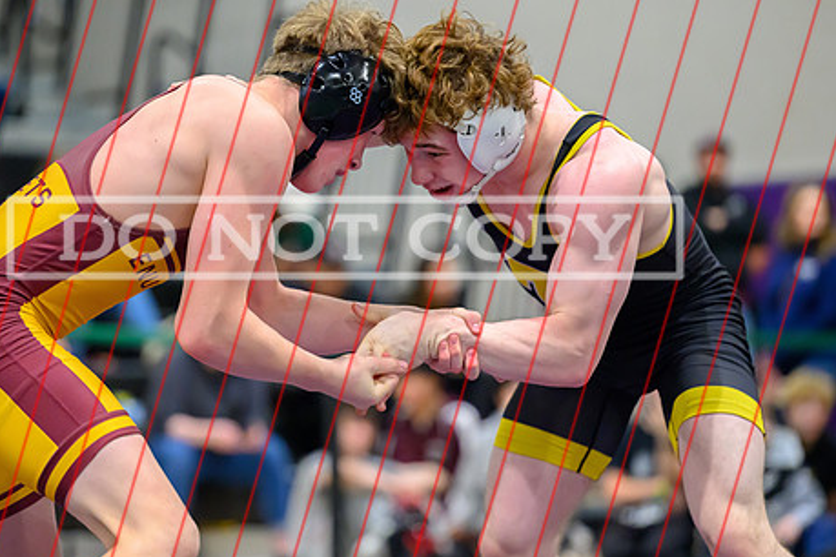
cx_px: 344
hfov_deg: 11.6
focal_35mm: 177
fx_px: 4110
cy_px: 250
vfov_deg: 7.8
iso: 6400
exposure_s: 1/640
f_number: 2.8
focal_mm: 140
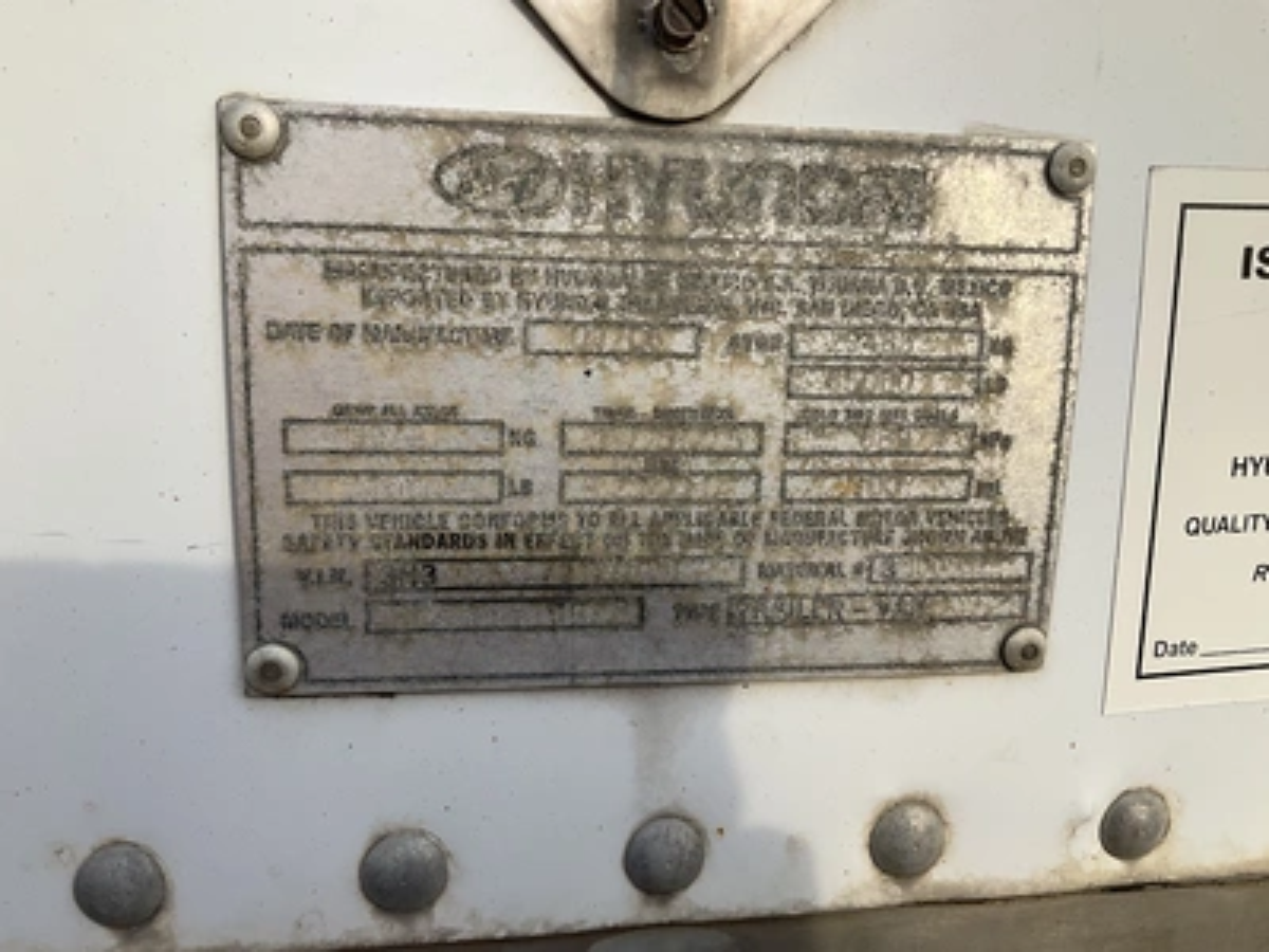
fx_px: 1063
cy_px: 476
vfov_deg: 48.2
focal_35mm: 29
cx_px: 634
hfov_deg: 61.7
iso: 25
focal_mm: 3
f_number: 1.8
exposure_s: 1/1250
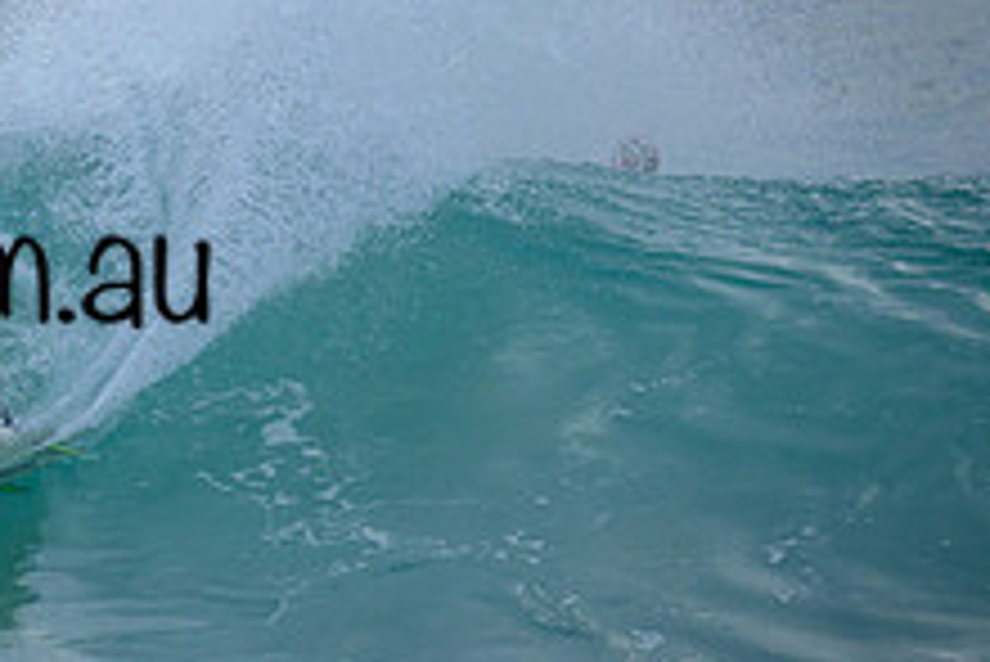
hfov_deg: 1.0
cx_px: -239
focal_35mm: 2151
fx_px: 59189
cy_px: 201
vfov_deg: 0.6
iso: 800
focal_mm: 800
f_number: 6.3
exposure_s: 1/2000
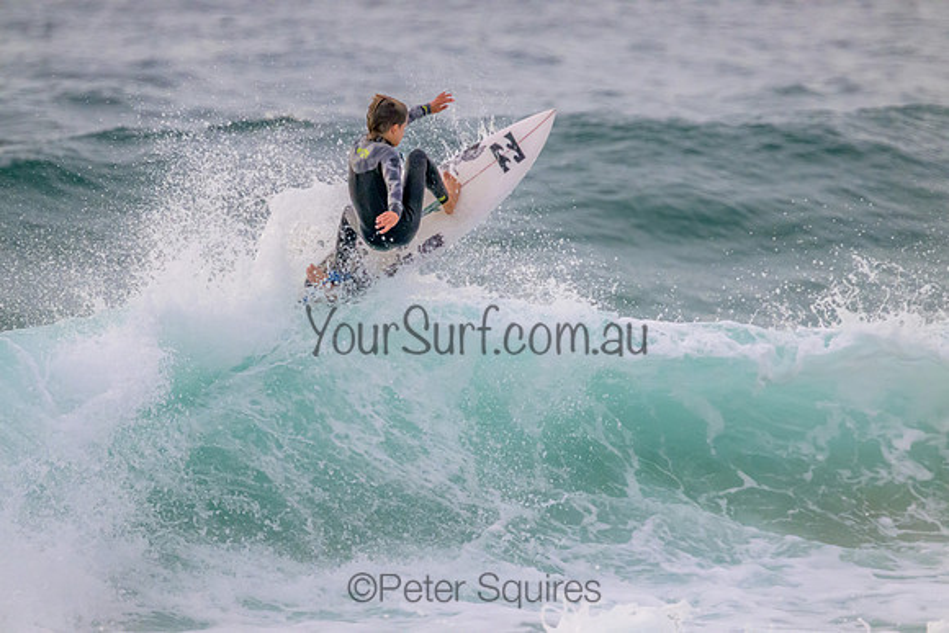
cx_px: 474
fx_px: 21093
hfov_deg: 2.6
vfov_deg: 1.7
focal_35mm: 800
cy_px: 316
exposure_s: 1/2000
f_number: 11
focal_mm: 800
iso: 8000
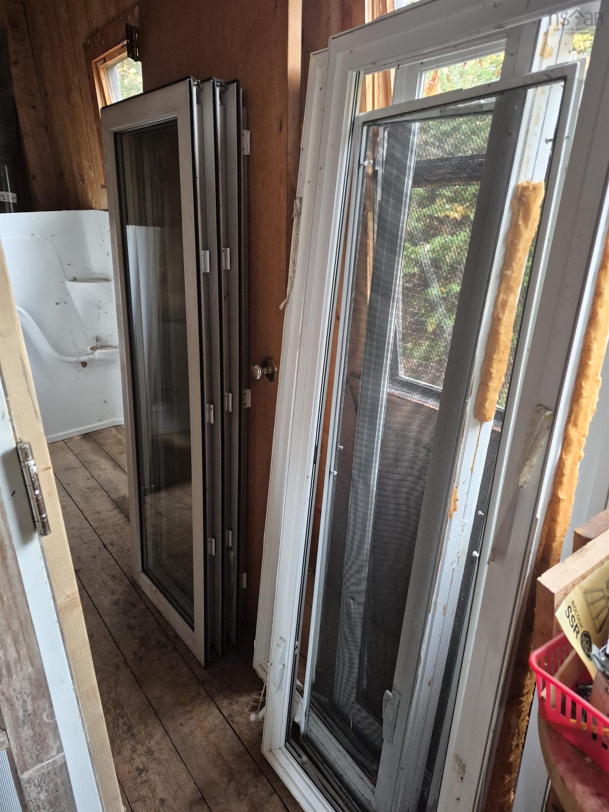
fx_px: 540
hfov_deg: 58.9
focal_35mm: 23
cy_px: 406
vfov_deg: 73.9
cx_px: 304
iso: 800
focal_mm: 5.4
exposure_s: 1/120
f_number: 1.8
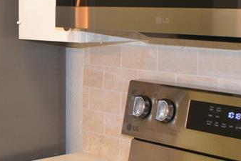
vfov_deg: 12.5
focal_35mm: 109
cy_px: 27
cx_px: 26
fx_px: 729
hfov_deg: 18.5
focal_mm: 24
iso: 1000
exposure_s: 1/60
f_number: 4
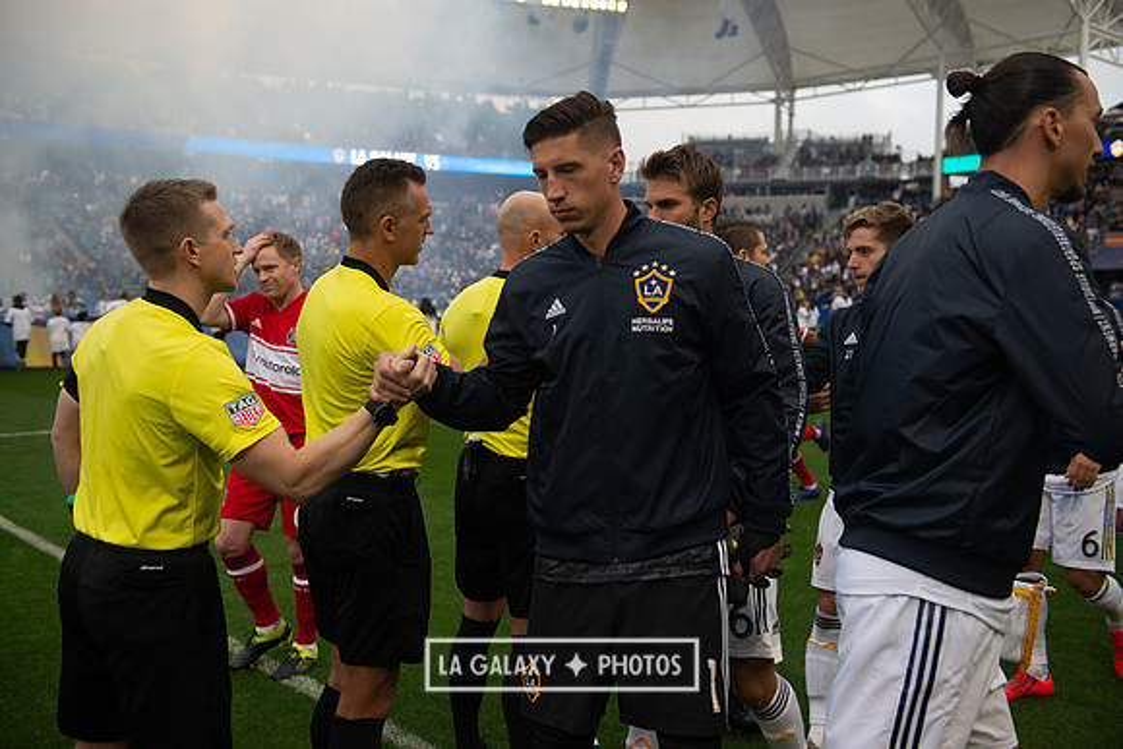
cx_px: 562
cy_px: 374
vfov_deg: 33.4
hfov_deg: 48.4
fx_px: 1248
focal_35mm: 40
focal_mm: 40
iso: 500
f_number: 3.5
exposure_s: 1/800
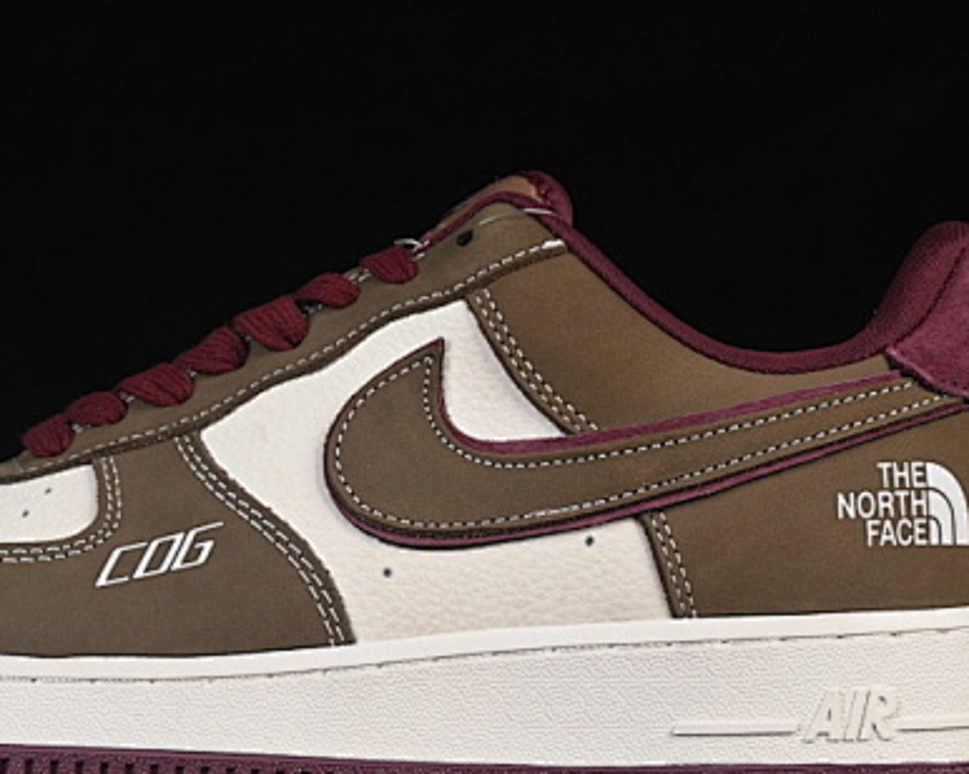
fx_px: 4183
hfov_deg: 13.2
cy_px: 396
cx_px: 351
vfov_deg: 10.6
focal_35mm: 146
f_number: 8
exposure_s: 1/80
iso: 160
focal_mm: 50
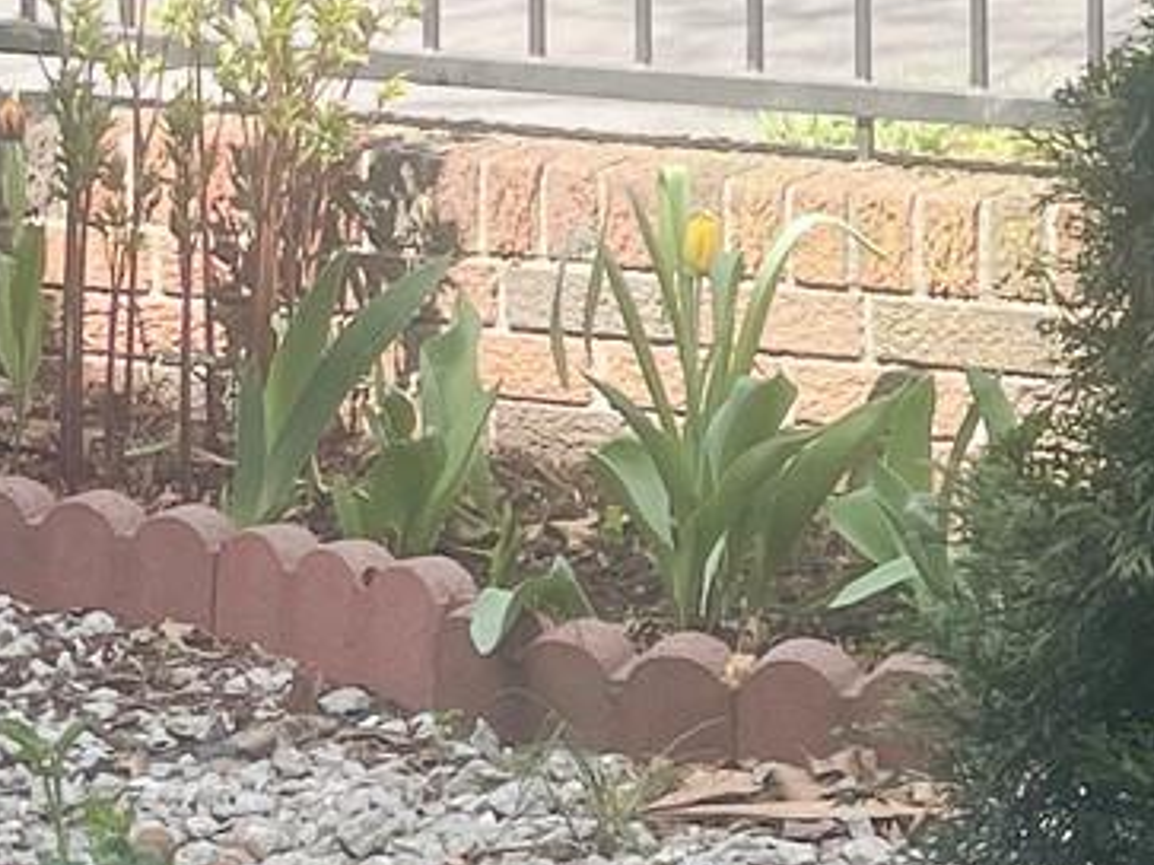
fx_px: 4699
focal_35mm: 141
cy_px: -716
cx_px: 1132
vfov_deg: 9.9
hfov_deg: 13.8
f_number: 1.6
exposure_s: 1/1852
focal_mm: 5.1
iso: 32
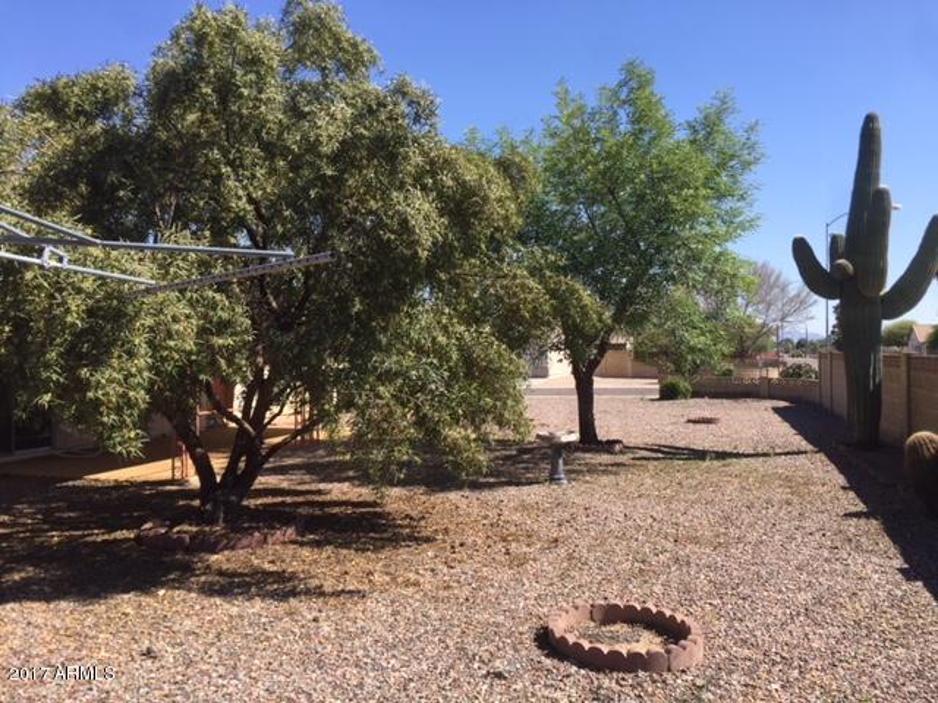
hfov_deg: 61.7
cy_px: 352
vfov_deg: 48.2
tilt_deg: -0.8
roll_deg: +0.4
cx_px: 469
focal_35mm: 29
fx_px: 786
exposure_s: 1/1163
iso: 32
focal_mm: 4.15
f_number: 2.2
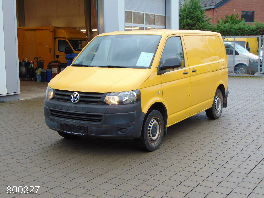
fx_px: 381
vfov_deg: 29.1
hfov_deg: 38.2
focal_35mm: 50
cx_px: 132
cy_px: 99
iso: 80
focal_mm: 9
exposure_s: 1/30
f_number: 3.5
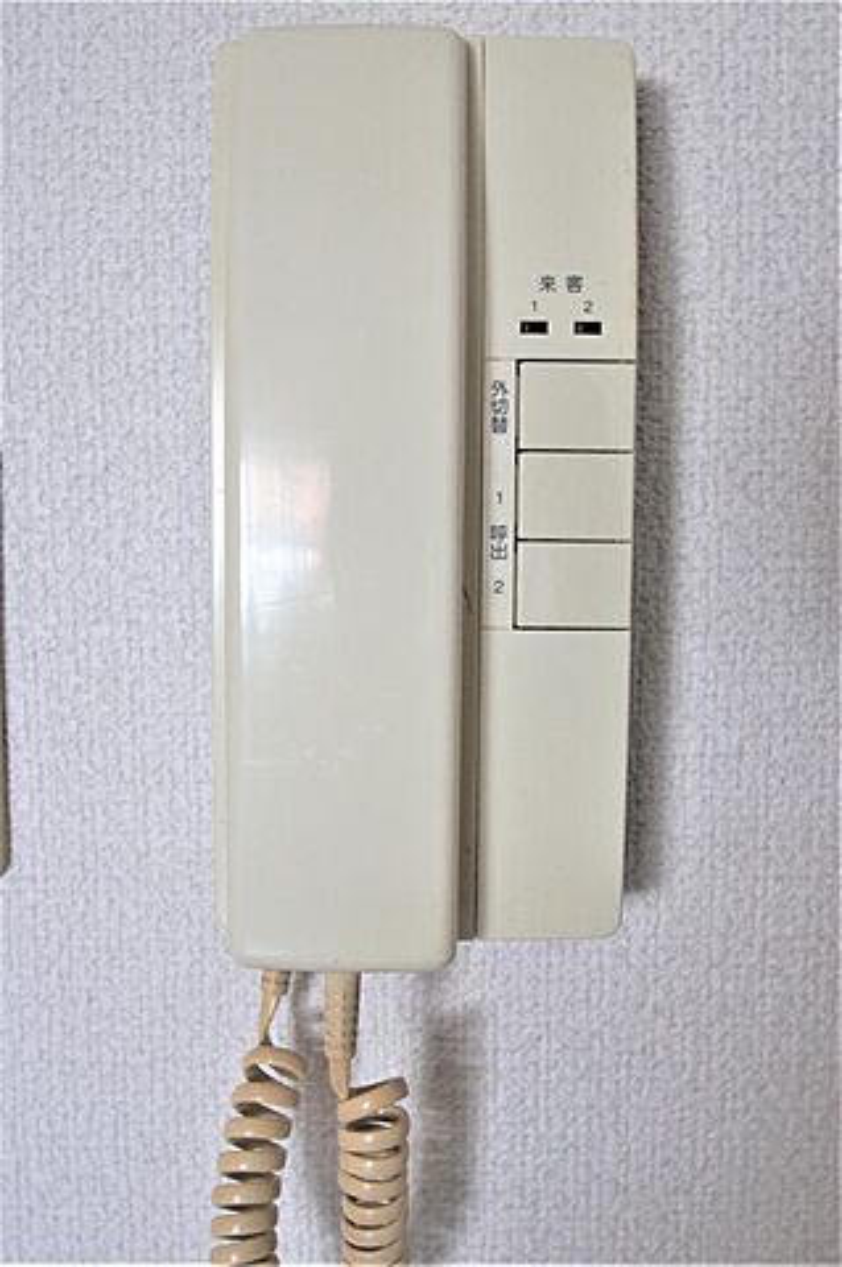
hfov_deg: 36.8
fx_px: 1266
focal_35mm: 36
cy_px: 634
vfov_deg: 53.2
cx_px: 421
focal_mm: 24
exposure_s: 1/40
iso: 400
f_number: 4.5
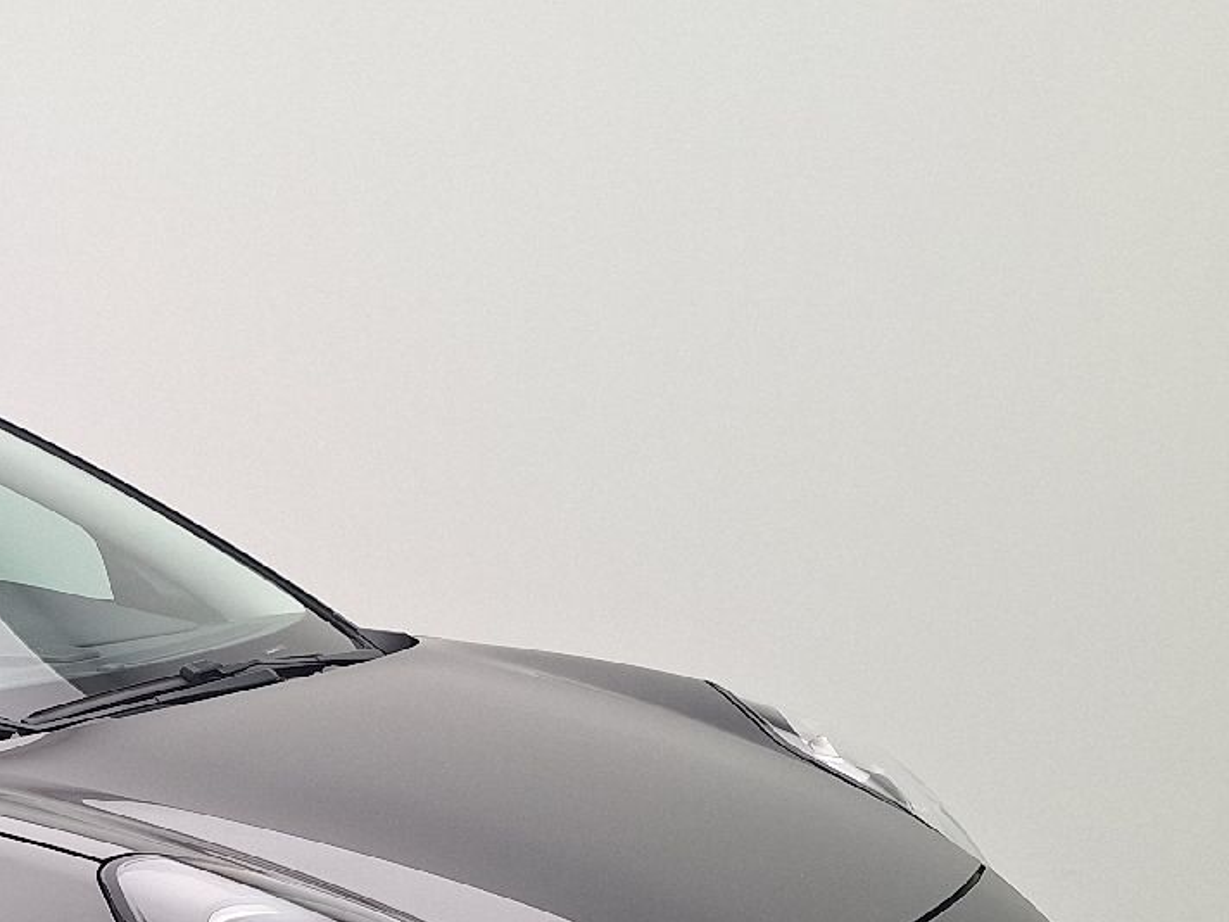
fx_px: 2201
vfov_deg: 22.6
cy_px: 953
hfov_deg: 28.4
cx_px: -110
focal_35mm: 62
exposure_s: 1/100
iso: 50
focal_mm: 5.54
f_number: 1.8
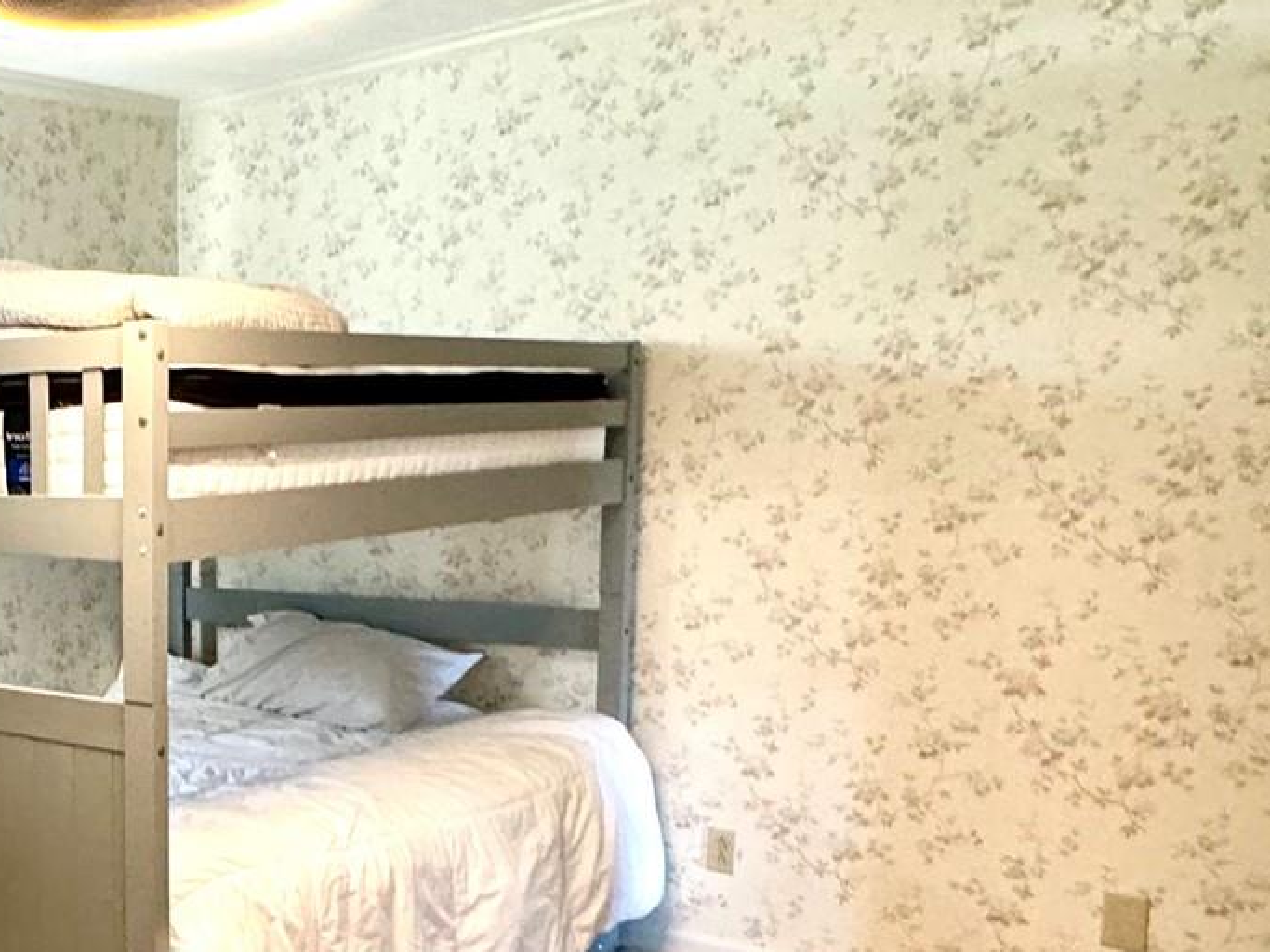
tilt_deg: -8.7
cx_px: -115
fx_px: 1541
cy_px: 669
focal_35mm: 42
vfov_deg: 33.9
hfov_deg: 37.7
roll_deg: +1.8
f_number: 2.2
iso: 400
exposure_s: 1/60
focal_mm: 2.22
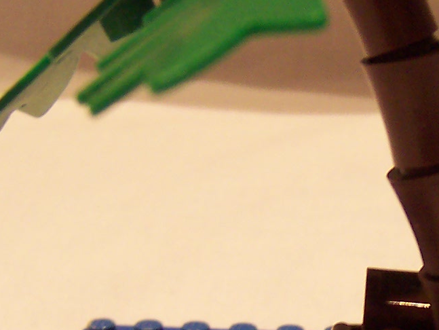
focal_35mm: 113
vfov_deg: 13.0
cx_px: 492
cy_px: 321
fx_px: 1434
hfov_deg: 16.8
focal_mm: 5.6
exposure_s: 1/15
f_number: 2.8
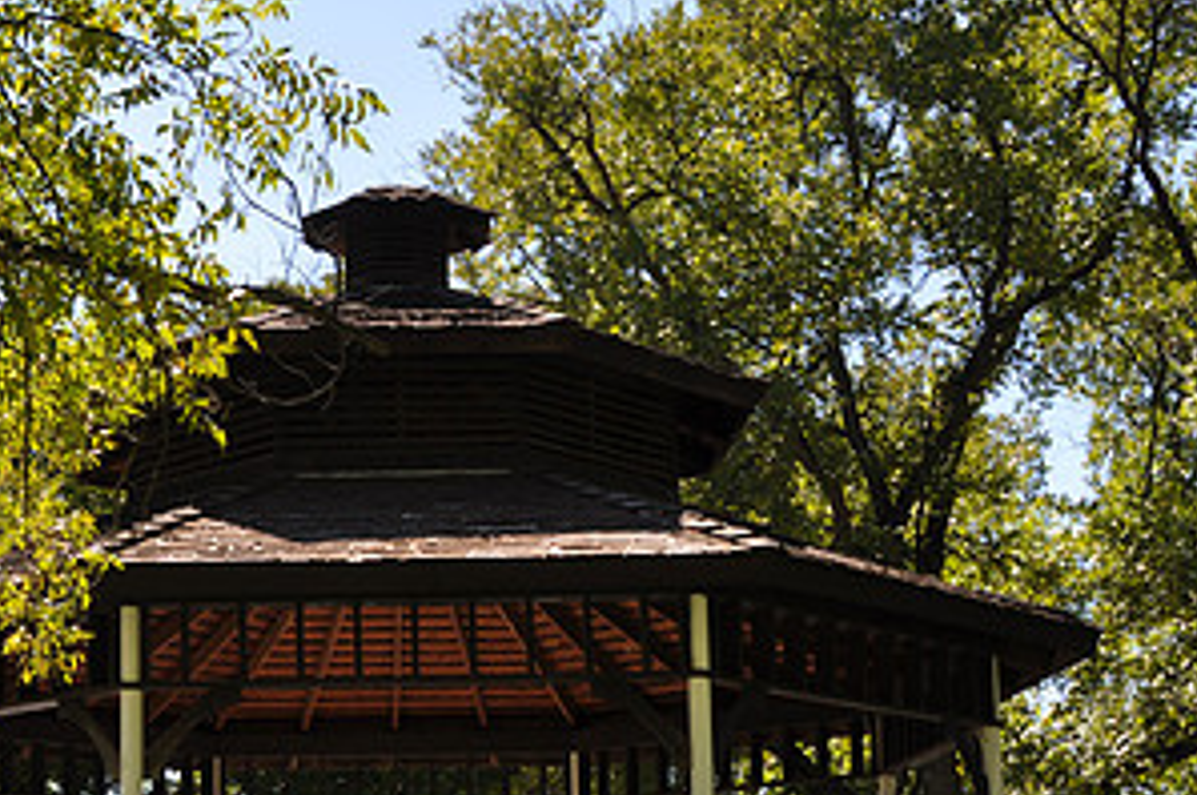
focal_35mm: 76
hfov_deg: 26.6
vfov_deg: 17.7
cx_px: 442
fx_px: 2524
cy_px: 669
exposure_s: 1/100
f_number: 10
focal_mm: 26
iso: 200
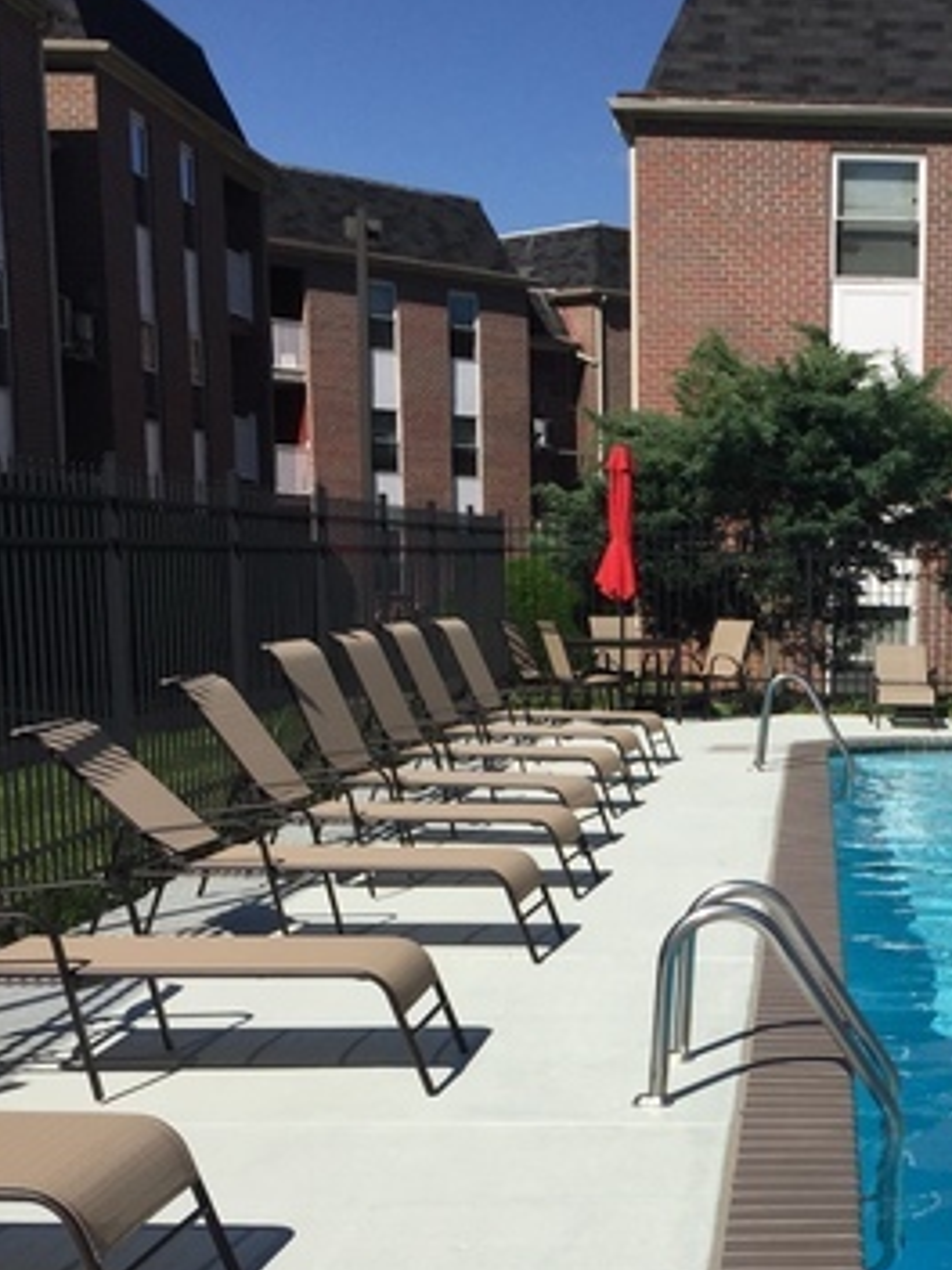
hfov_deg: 25.7
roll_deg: -2.4
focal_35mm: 55
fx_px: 2017
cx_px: 869
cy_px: 962
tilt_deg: -11.1
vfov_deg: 34.2
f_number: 2.2
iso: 32
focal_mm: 4.15
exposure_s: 1/4405
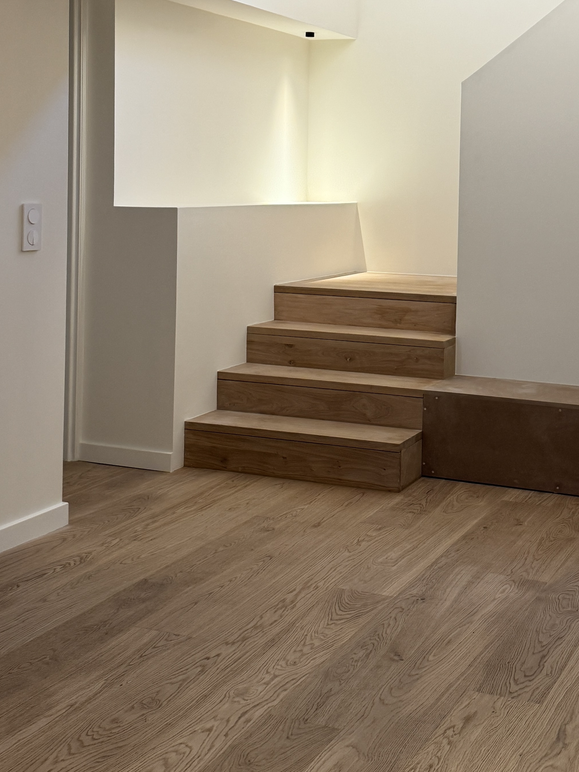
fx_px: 1137
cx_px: 399
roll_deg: -1.1
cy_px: 207
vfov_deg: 36.7
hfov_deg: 28.3
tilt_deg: -1.0
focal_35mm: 51
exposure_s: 1/50
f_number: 1.78
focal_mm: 6.76
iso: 200
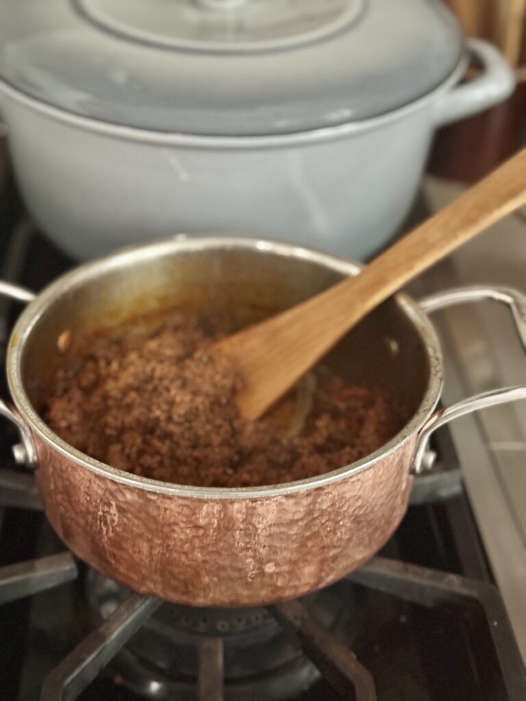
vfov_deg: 39.7
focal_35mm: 48
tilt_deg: -37.1
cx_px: 263
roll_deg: -2.1
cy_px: 350
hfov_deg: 30.3
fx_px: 972
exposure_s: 1/20
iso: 800
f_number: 1.78
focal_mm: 6.76
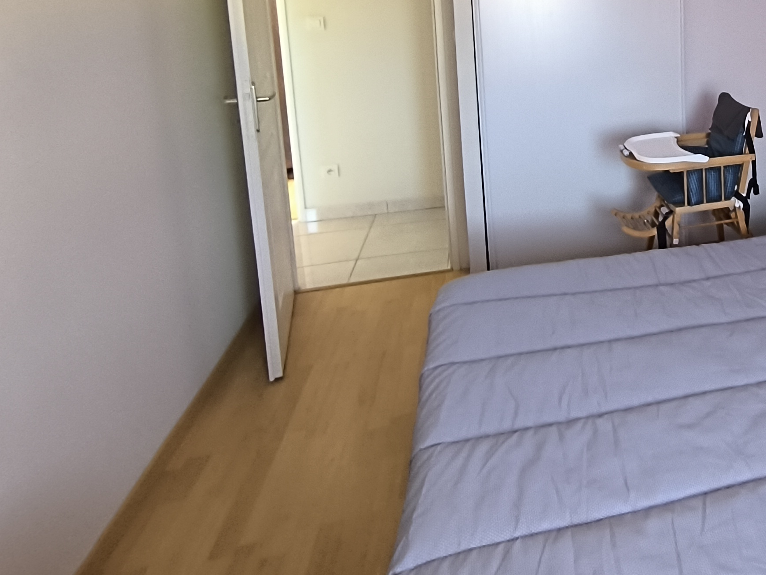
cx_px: 711
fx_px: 664
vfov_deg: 43.1
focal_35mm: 30
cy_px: 64
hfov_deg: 51.7
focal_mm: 1.65
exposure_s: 1/30
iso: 500
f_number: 2.2
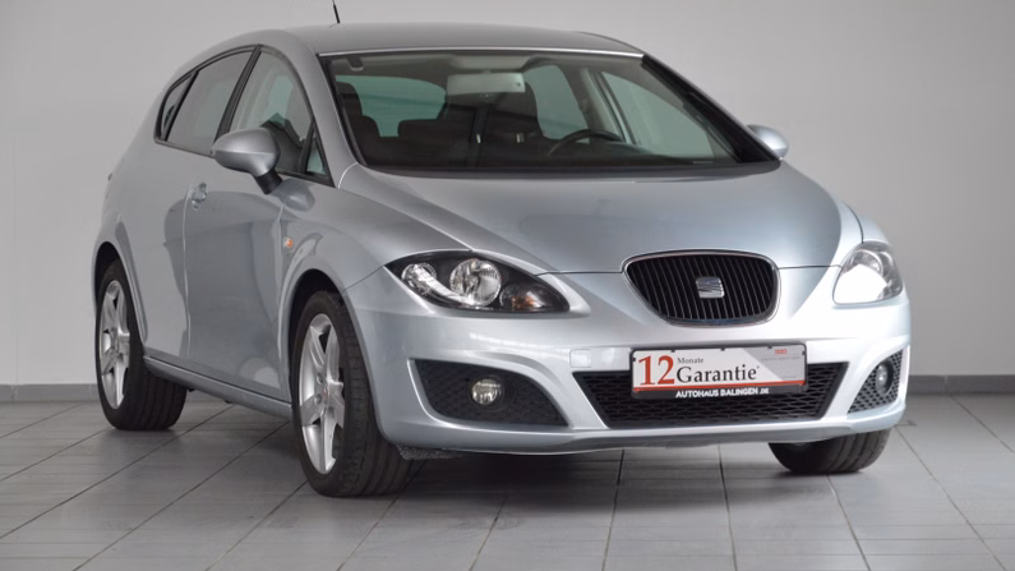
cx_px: 509
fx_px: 3190
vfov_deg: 10.2
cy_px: 268
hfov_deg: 18.1
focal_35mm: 119
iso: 1400
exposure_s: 1/60
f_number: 5.3
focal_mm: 75
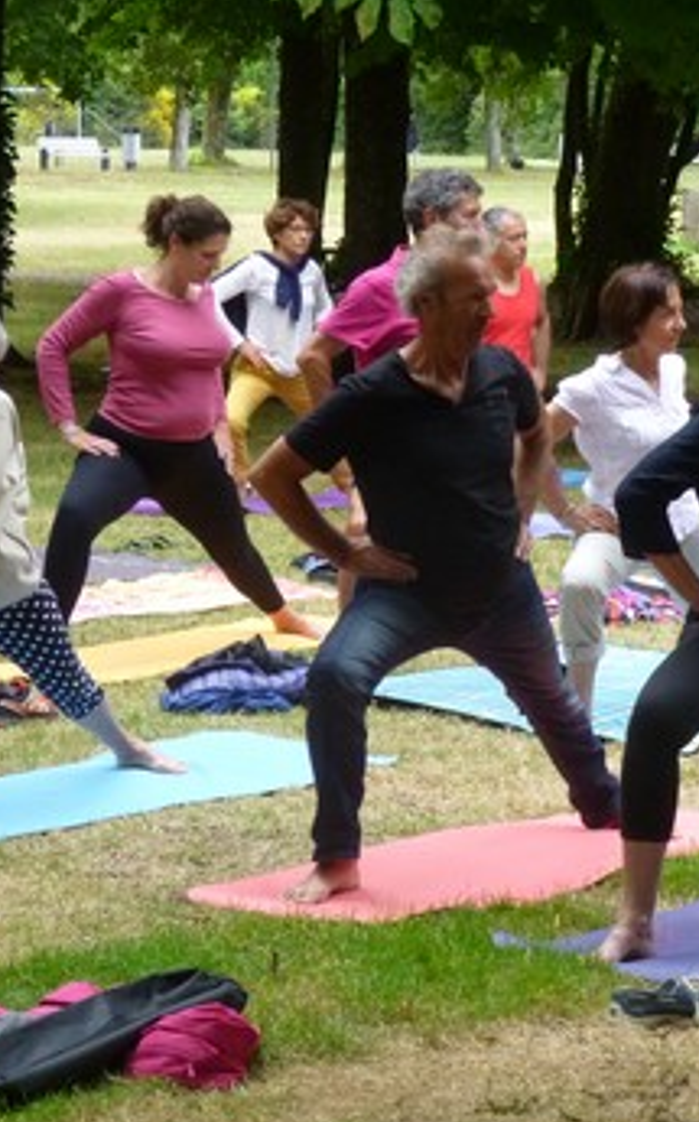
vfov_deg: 16.5
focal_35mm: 127
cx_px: 475
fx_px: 3879
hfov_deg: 10.3
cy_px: 559
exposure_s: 1/80
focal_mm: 15.3
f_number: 5
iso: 400
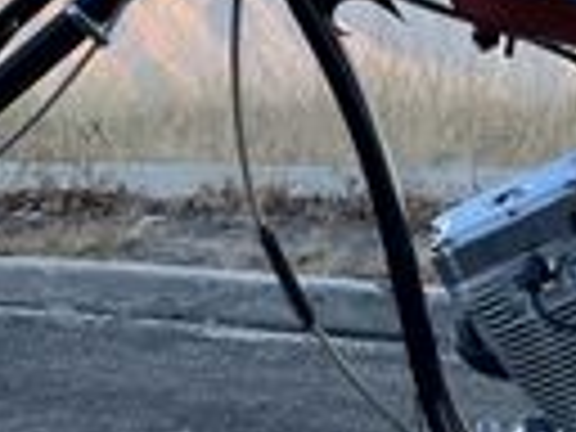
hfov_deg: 15.1
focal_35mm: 130
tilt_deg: -3.8
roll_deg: +2.1
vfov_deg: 11.4
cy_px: 148
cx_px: 477
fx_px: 2163
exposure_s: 1/1067
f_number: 1.6
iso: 32
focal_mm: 5.1
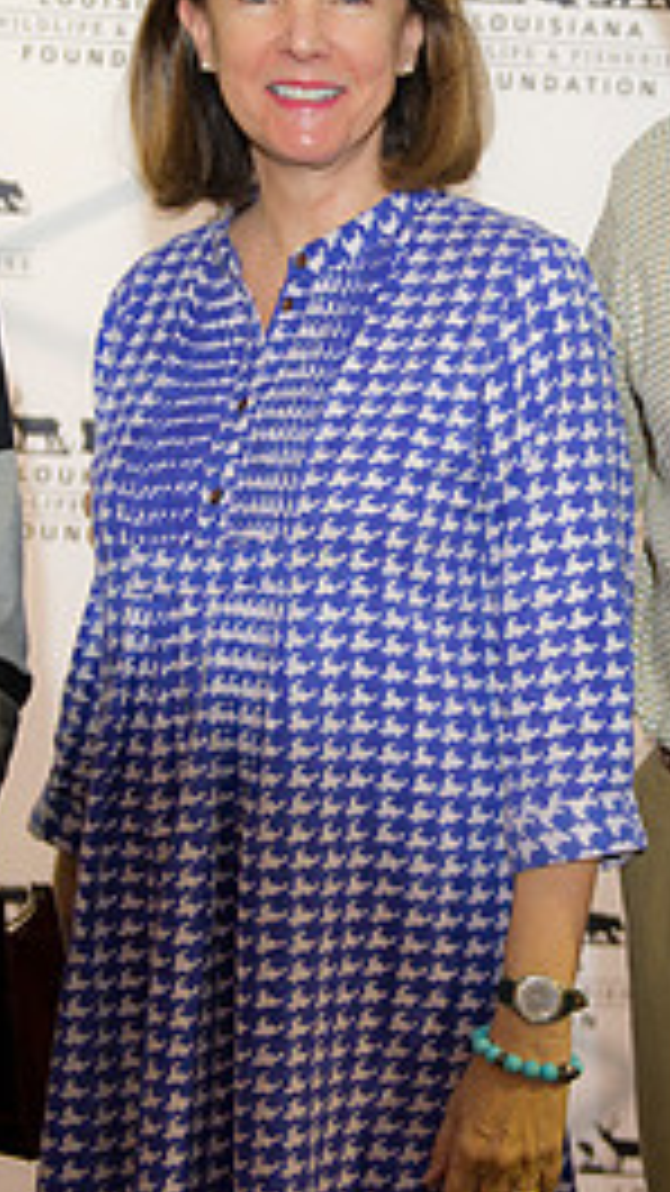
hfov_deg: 13.8
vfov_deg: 24.4
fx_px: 2749
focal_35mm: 87
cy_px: 423
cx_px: 526
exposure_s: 1/100
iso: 800
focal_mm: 38
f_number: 3.2
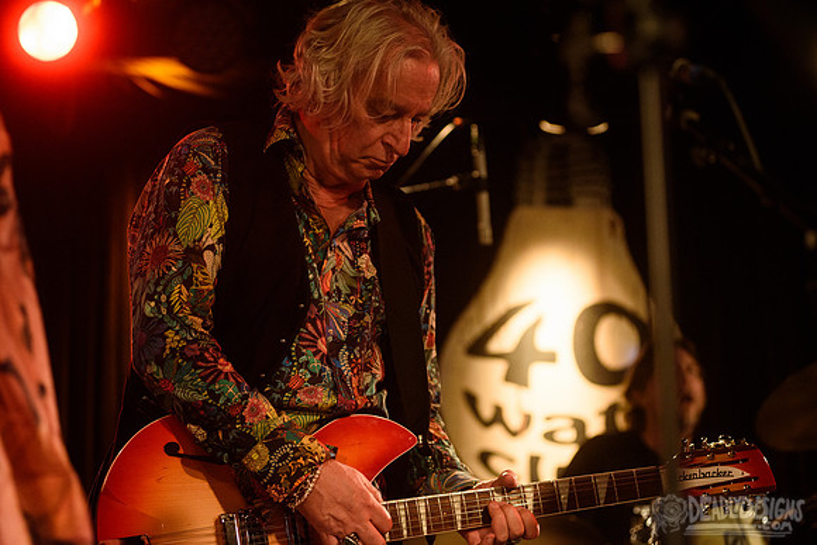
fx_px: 1860
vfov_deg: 16.7
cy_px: 268
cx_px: 399
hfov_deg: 24.8
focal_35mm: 82
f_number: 3.2
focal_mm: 80
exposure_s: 1/160
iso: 2500
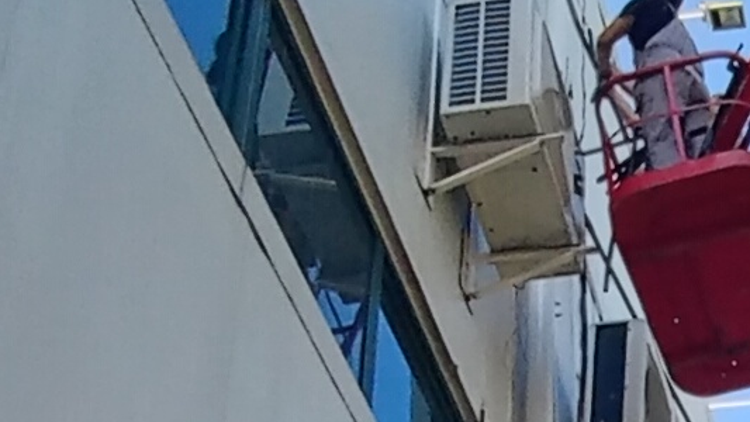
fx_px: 1790
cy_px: 757
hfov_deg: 21.6
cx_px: 951
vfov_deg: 12.3
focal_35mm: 90
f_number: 2.2
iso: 100
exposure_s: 1/332
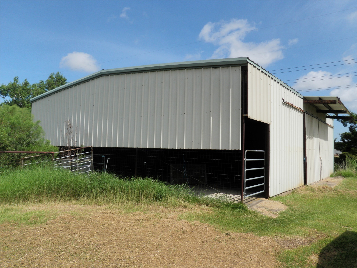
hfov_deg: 63.4
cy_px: 134
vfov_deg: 49.7
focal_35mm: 28
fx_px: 289
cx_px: 178
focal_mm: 5
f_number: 5
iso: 50
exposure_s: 1/500
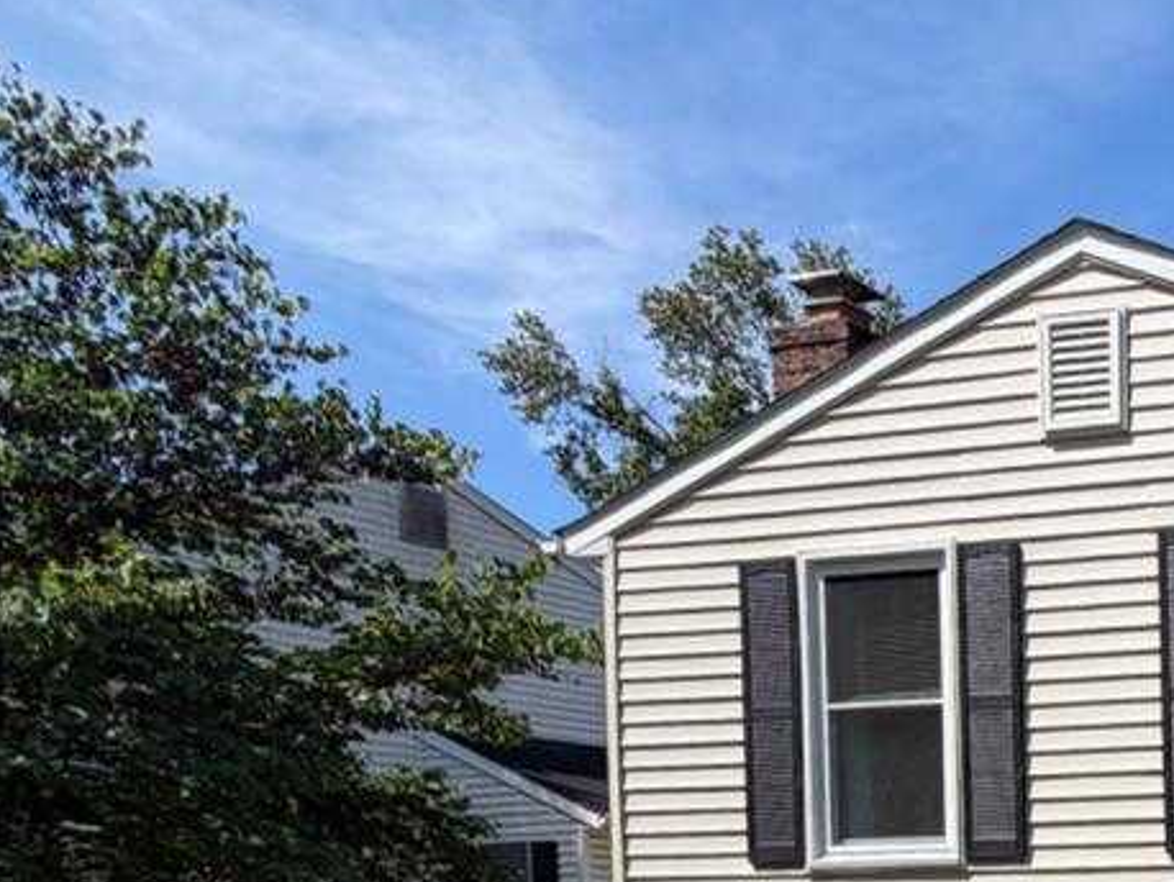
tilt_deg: -2.9
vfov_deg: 29.3
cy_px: 995
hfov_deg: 31.9
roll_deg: +0.3
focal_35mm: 44
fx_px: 1493
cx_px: 1551
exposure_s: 1/770
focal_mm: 2.22
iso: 20
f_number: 2.2
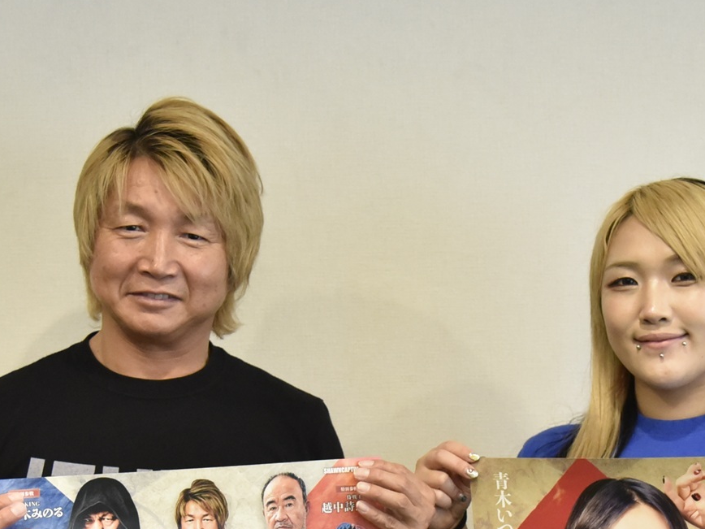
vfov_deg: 17.1
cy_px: 498
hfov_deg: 23.0
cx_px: 450
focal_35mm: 85
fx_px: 1731
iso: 6400
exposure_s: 1/250
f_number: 4
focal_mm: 34
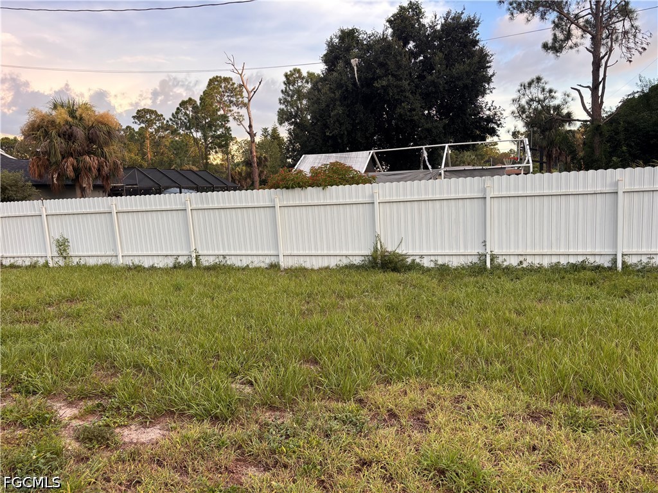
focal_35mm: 26
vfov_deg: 53.1
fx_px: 494
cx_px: 329
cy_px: 246
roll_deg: +1.9
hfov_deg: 67.3
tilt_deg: -7.2
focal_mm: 5.96
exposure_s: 1/198
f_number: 1.6
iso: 40
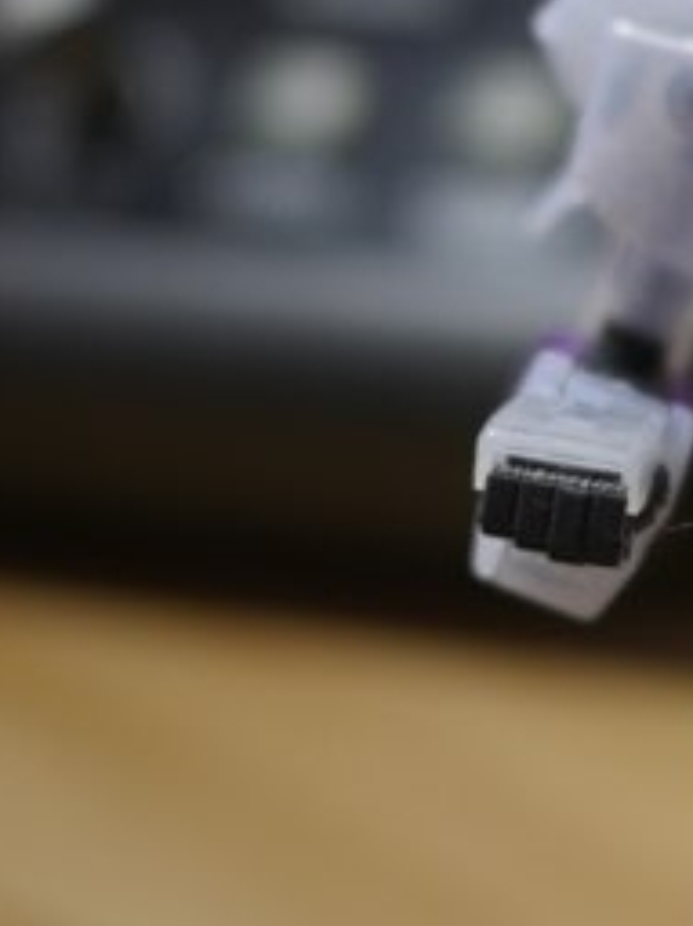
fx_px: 2511
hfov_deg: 14.6
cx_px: 1063
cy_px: 523
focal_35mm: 94
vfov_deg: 20.9
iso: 400
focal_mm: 15
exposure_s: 1/60
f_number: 1.7
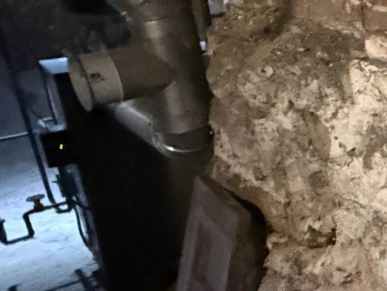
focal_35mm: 53
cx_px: 681
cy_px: 79
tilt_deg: -18.9
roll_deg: +0.4
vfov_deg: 27.2
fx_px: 593
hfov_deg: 22.6
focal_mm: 2.22
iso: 1000
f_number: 2.2
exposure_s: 1/40
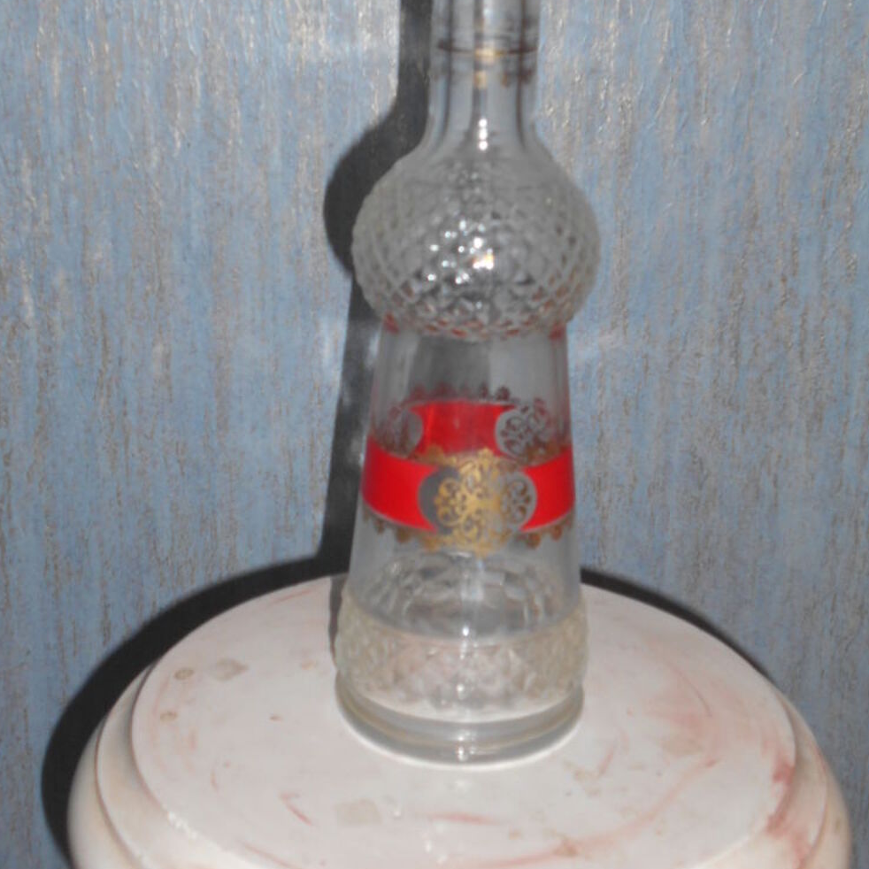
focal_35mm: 60
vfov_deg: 28.5
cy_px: 325
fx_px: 1704
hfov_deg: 28.6
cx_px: 433
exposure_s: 1/60
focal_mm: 8.8
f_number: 4.5
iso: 200
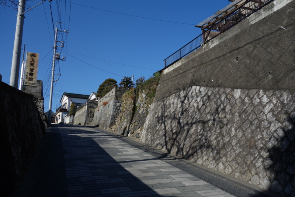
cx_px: 148
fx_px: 229
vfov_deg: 46.4
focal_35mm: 28
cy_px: 98
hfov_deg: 65.5
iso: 125
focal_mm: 10.4
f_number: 5.6
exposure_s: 1/800
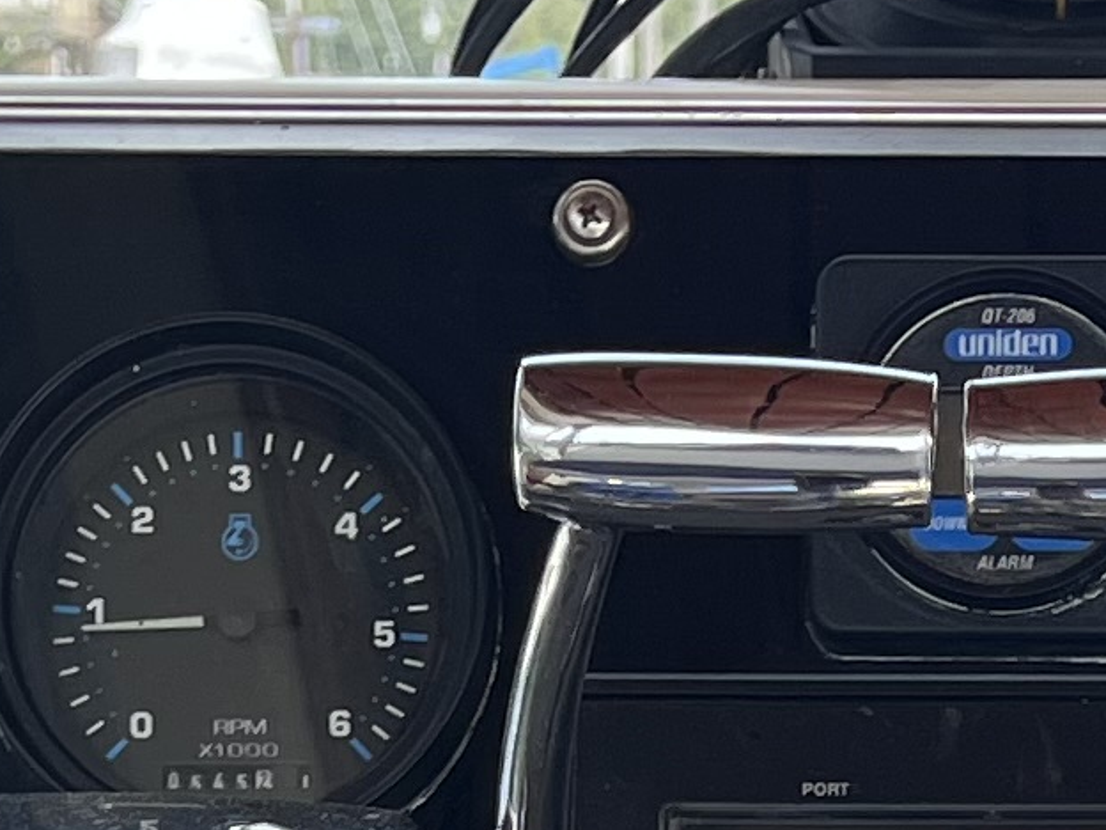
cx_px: 966
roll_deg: -0.3
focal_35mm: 168
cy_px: 2485
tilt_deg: -23.5
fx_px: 5368
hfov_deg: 11.7
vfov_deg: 7.7
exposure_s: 1/943
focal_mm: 5.1
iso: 50
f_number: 1.6
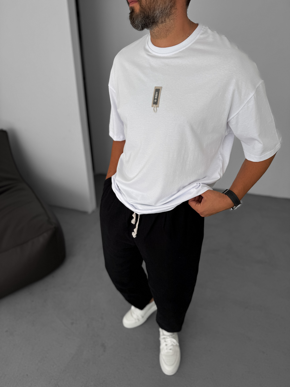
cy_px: 194
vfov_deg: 71.6
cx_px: 145
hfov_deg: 56.8
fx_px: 268
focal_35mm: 24
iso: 64
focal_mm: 6.76
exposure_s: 1/230
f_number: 1.8
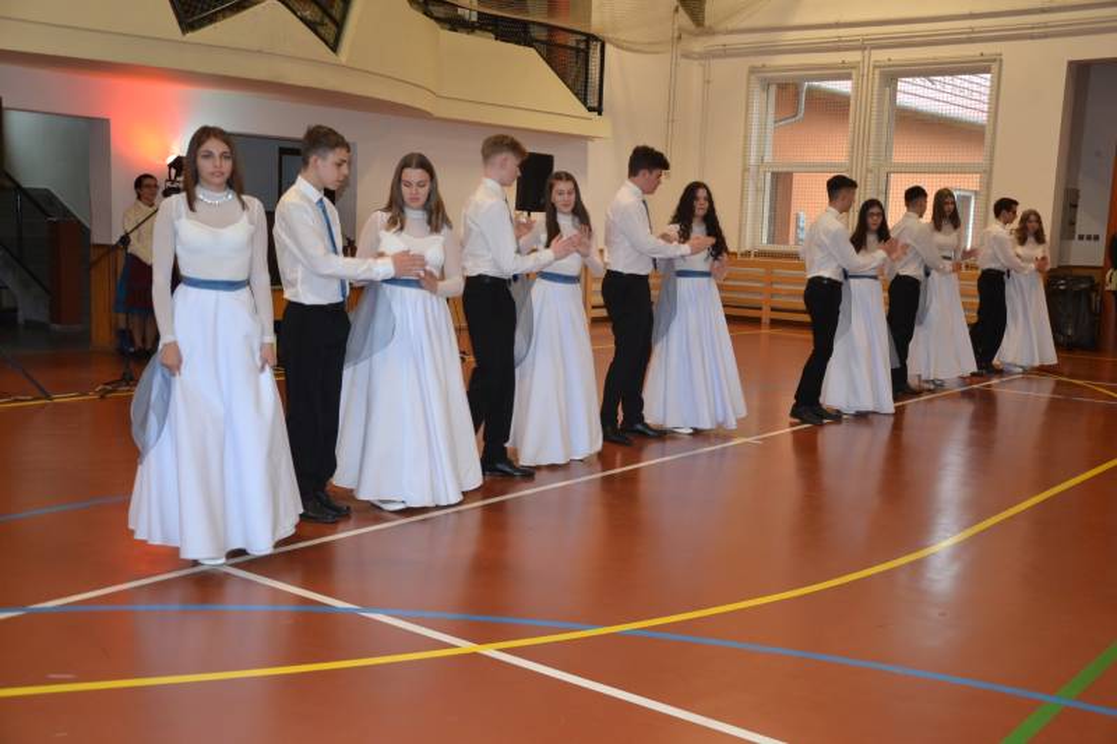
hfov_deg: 49.6
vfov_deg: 34.2
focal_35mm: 39
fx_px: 1210
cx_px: 558
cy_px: 372
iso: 640
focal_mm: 26
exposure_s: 1/60
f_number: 4
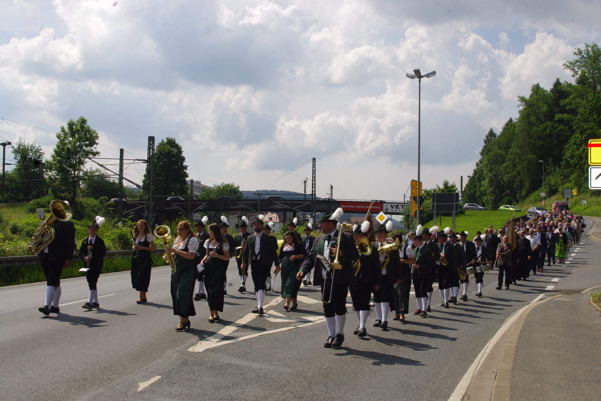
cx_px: 300
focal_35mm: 42
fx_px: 701
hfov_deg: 46.4
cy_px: 200
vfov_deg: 31.9
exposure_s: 1/180
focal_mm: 28.13
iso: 200
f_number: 16
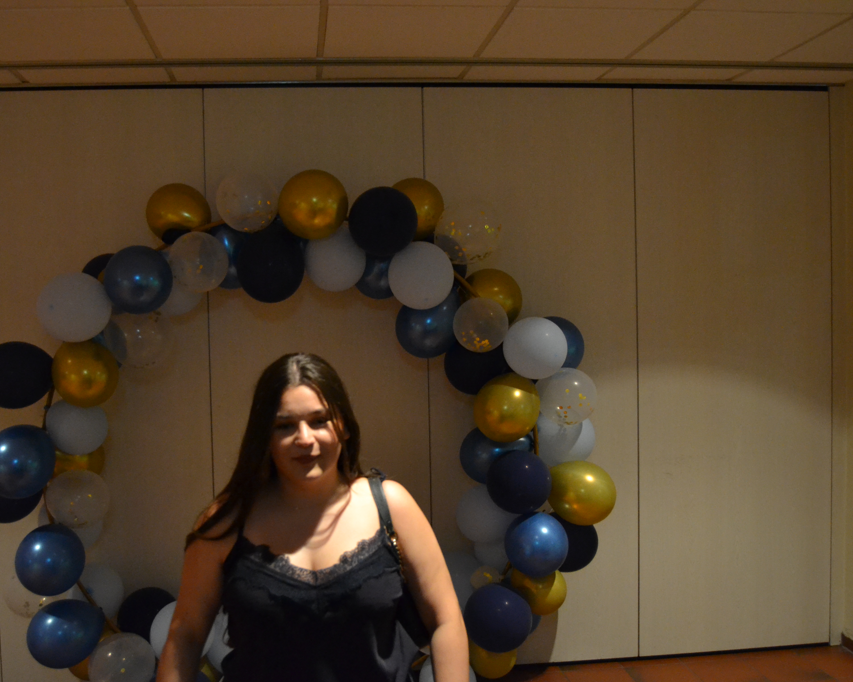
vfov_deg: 43.4
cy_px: 342
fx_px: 858
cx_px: 376
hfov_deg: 52.7
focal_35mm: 34
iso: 2500
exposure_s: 1/60
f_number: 3.5
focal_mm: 20
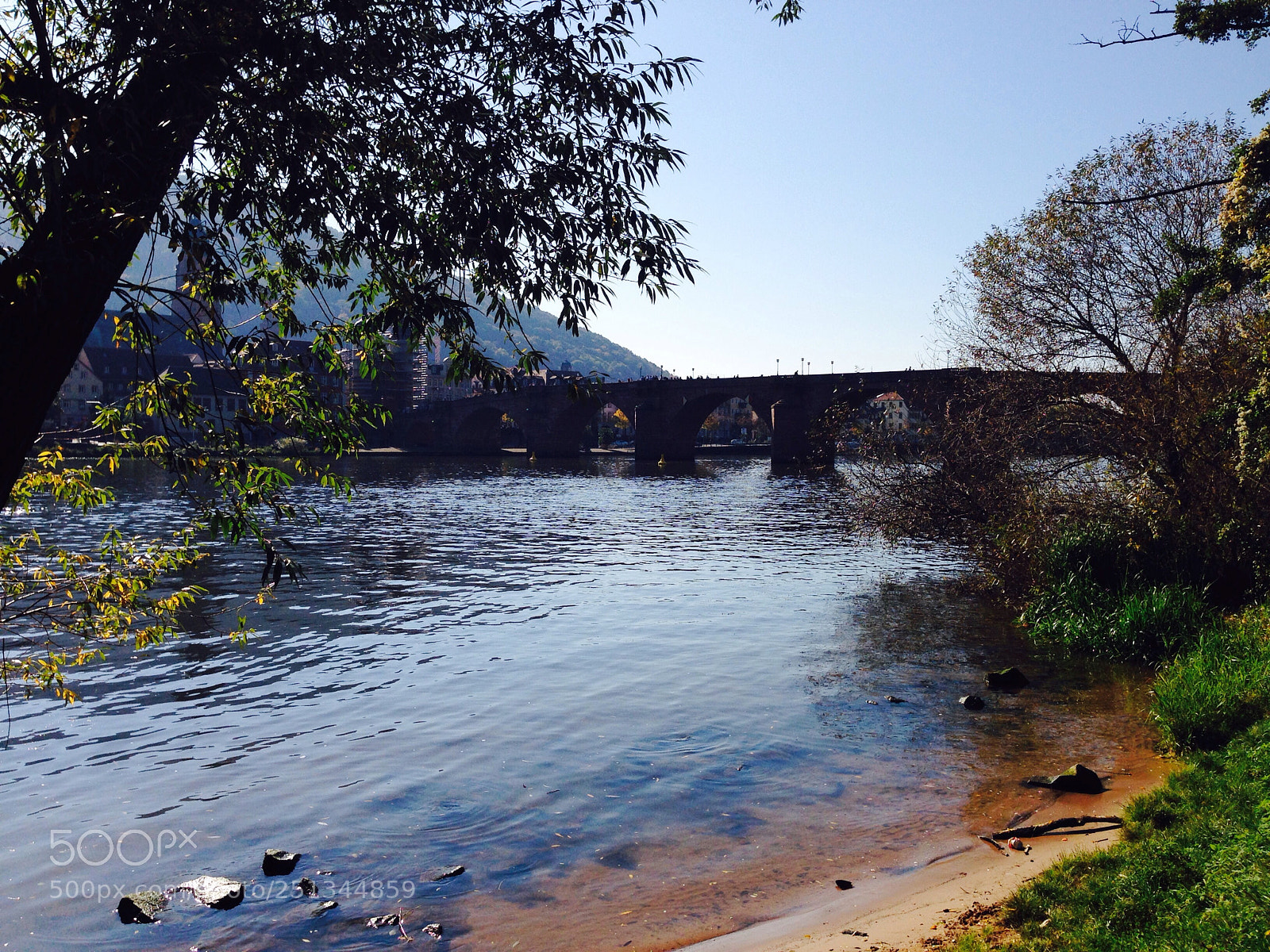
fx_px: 1211
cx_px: 635
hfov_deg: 55.4
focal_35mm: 33
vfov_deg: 42.9
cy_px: 476
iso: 50
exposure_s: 1/2262
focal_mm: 4.12
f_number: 2.4
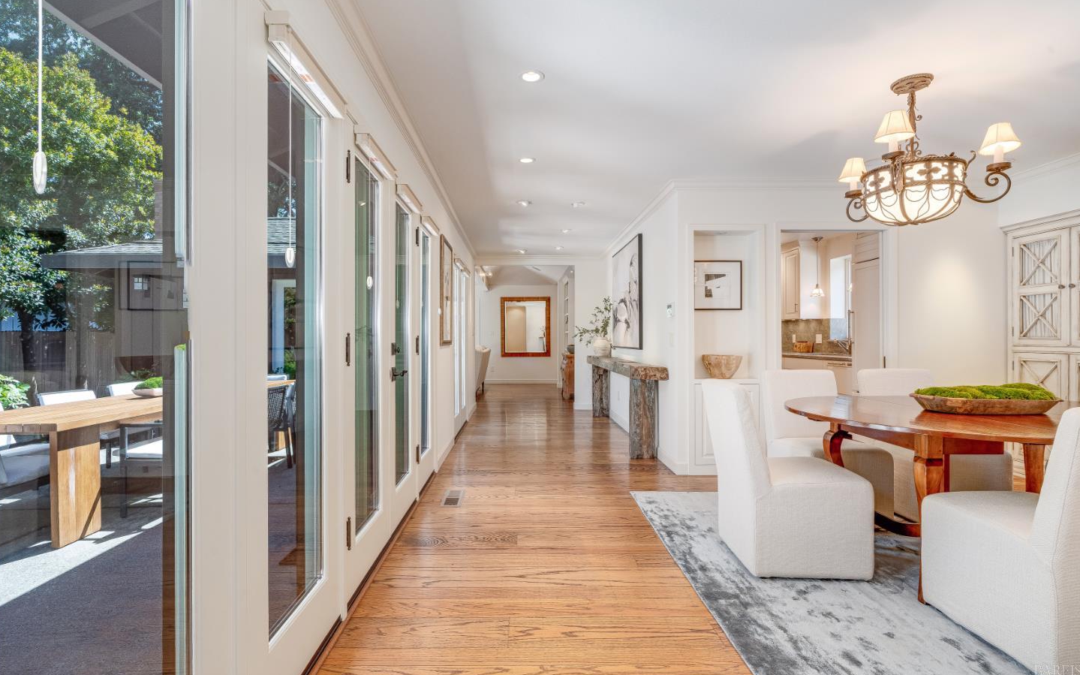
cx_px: 532
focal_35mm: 17
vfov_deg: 67.9
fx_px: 500
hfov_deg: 94.4
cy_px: 322
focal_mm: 16
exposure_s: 1/125
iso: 400
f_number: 11
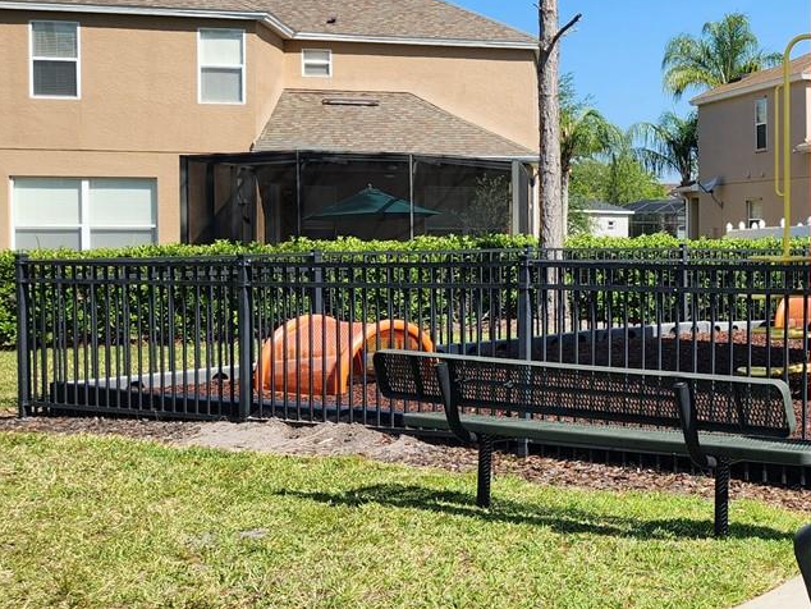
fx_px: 1359
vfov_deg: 25.2
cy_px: 237
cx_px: 875
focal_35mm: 58
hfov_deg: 30.1
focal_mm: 5.4
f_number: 1.8
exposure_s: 1/1272
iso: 20
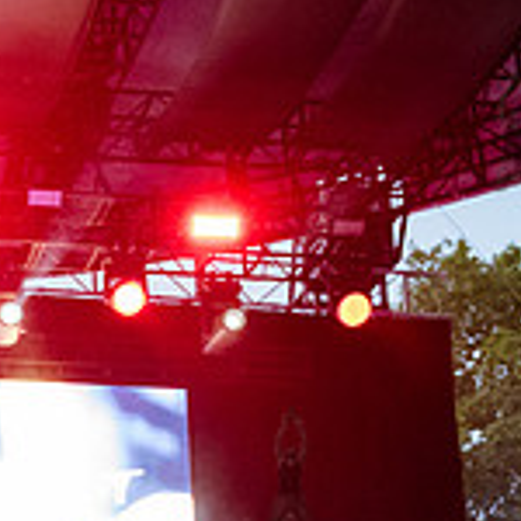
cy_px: 636
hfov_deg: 16.8
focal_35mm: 99
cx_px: -117
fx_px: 1686
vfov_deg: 16.8
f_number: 3.5
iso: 6400
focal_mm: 28
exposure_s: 1/400
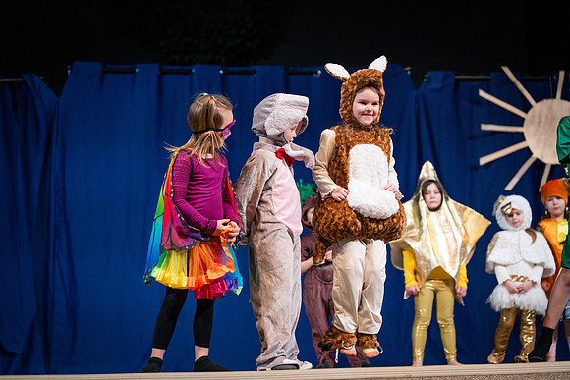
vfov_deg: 16.1
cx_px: 285
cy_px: 190
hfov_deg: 23.9
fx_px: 1346
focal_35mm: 85
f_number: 2.8
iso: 800
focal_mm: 85
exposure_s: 1/640
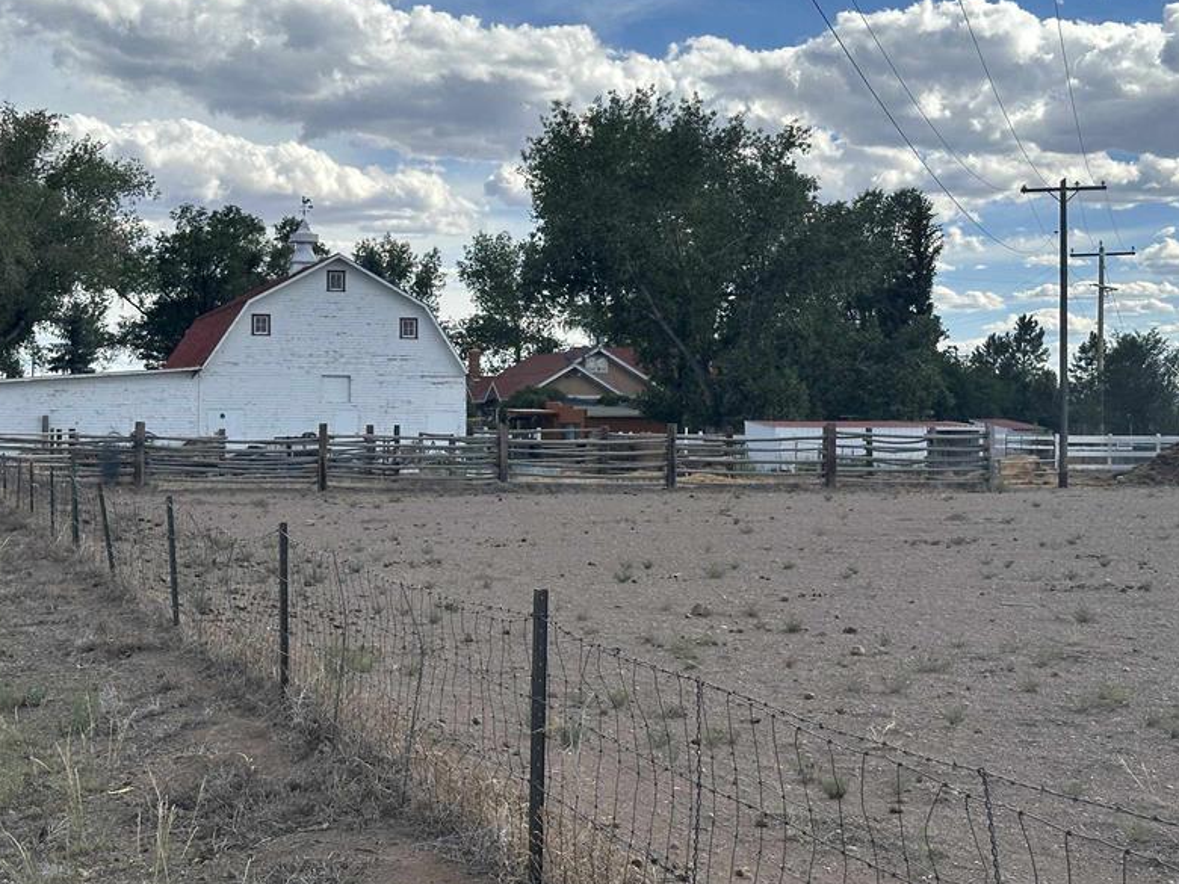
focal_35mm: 63
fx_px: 2146
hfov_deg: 30.7
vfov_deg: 23.3
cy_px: 416
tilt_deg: -0.5
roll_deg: -0.9
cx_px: 556
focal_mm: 6.86
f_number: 1.78
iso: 64
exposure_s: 1/3876
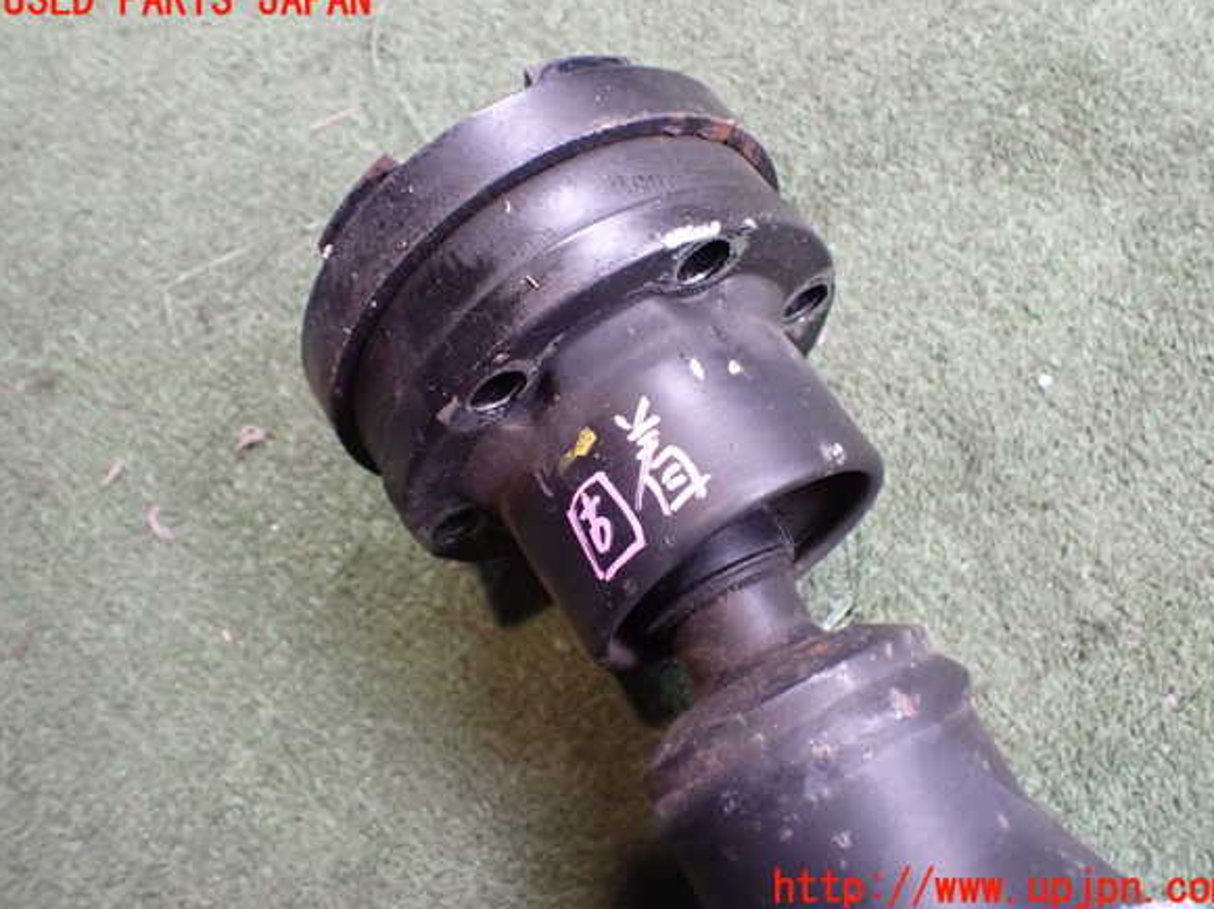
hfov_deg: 58.4
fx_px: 1087
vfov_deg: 45.4
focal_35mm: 31
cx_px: 618
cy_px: 445
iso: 800
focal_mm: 5.4
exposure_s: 1/100
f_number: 2.3
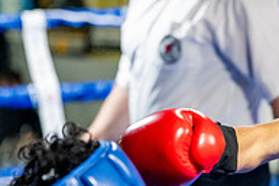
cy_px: 174
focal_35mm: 219
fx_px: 1698
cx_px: 318
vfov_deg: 6.3
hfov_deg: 9.3
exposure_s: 1/800
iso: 4000
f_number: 2
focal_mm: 73
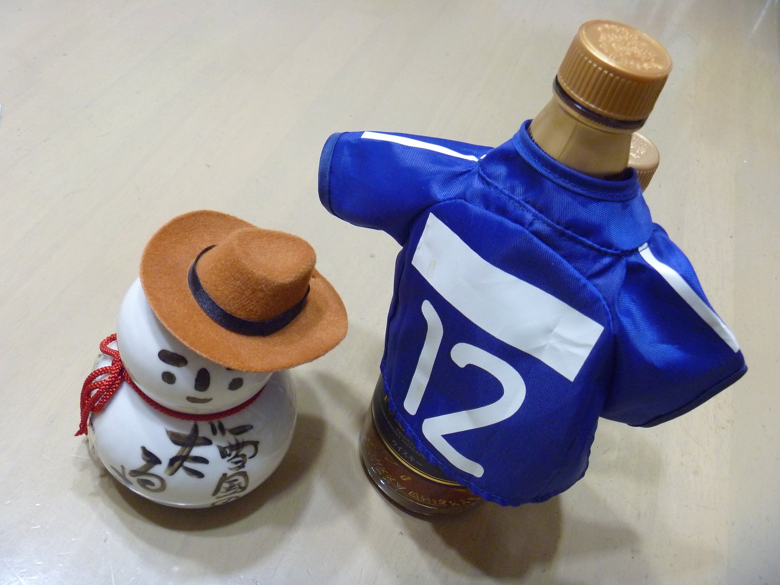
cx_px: 390
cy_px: 292
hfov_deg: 52.6
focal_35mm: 35
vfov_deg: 40.7
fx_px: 789
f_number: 3.5
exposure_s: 1/10
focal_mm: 6.3
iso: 400
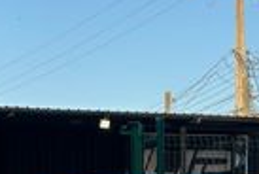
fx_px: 1233
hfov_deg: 11.9
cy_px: 320
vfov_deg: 7.8
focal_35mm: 171
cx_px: 208
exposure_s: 1/797
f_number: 1.78
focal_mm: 6.86
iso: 64
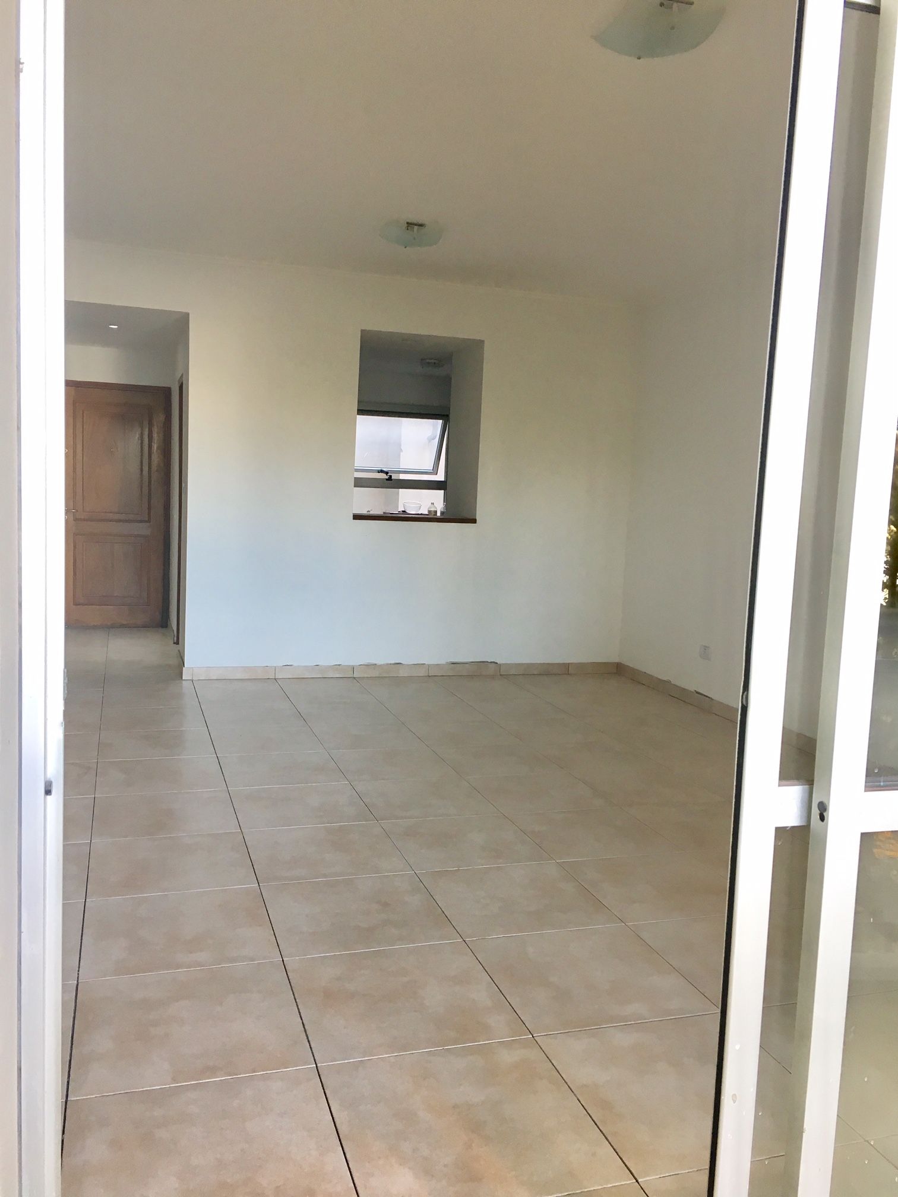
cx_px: 449
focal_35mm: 29
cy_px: 598
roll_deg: -3.0
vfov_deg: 61.7
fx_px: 1003
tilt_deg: -6.9
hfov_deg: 48.2
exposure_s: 1/33
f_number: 2.2
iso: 40
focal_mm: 4.15
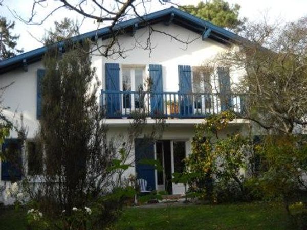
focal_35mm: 41
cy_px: 115
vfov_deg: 35.1
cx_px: 154
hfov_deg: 45.8
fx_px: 364
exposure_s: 1/201
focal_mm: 6.72
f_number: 3.1
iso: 64
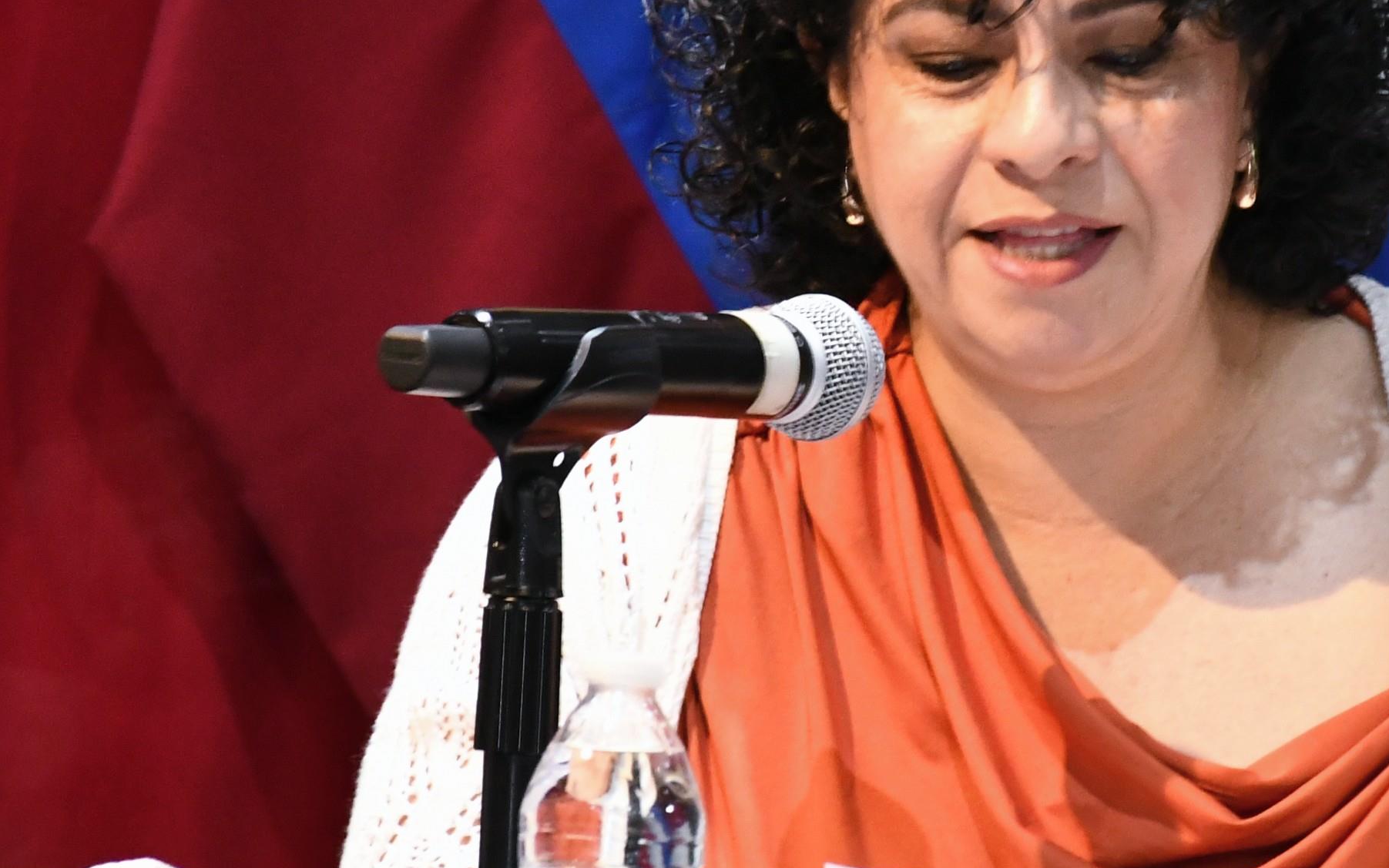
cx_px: 1041
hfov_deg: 5.9
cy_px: 369
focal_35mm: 354
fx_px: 13401
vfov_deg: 3.7
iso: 3200
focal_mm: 100
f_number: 8
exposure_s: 1/50
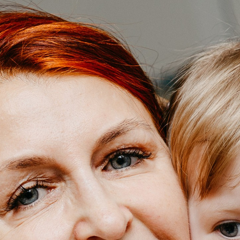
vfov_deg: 7.8
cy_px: 323
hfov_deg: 7.9
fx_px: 1734
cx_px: 144
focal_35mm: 221
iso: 125
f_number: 3.5
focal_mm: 46
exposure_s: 1/160
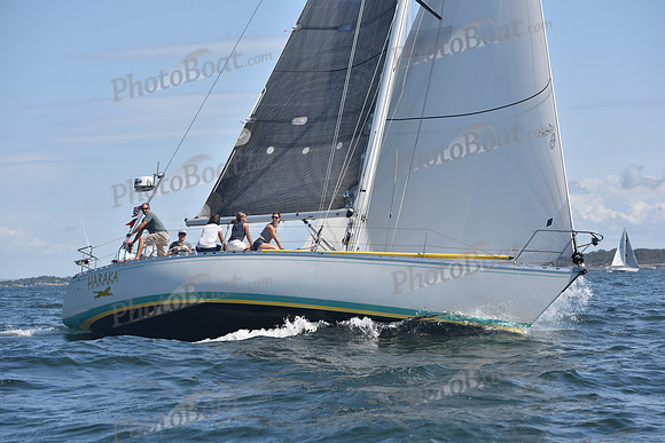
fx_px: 1589
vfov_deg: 15.9
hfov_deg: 23.6
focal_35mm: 86
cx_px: 332
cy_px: 222
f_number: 5.6
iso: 250
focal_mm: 86
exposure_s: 1/1000
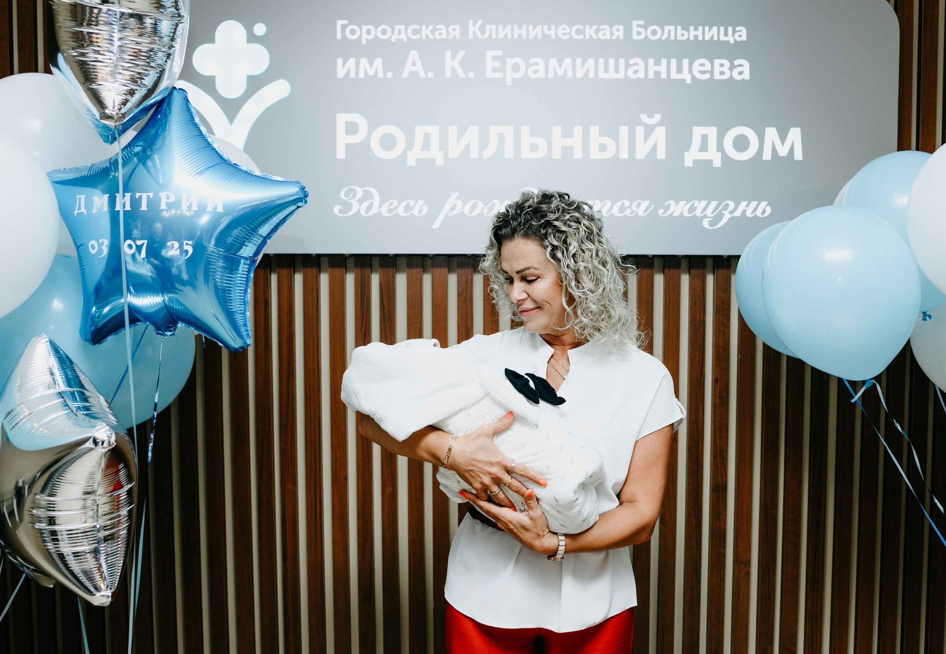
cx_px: 498
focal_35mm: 40
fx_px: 1063
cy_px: 350
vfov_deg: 34.2
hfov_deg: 47.9
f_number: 4
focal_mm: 35
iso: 200
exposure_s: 1/160
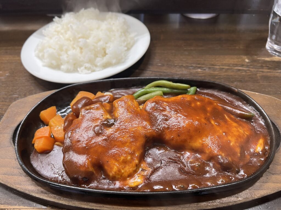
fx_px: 211
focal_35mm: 26
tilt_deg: -48.9
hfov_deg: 67.3
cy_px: 105
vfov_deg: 53.1
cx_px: 140
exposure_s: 1/50
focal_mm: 5.7
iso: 100
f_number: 1.5
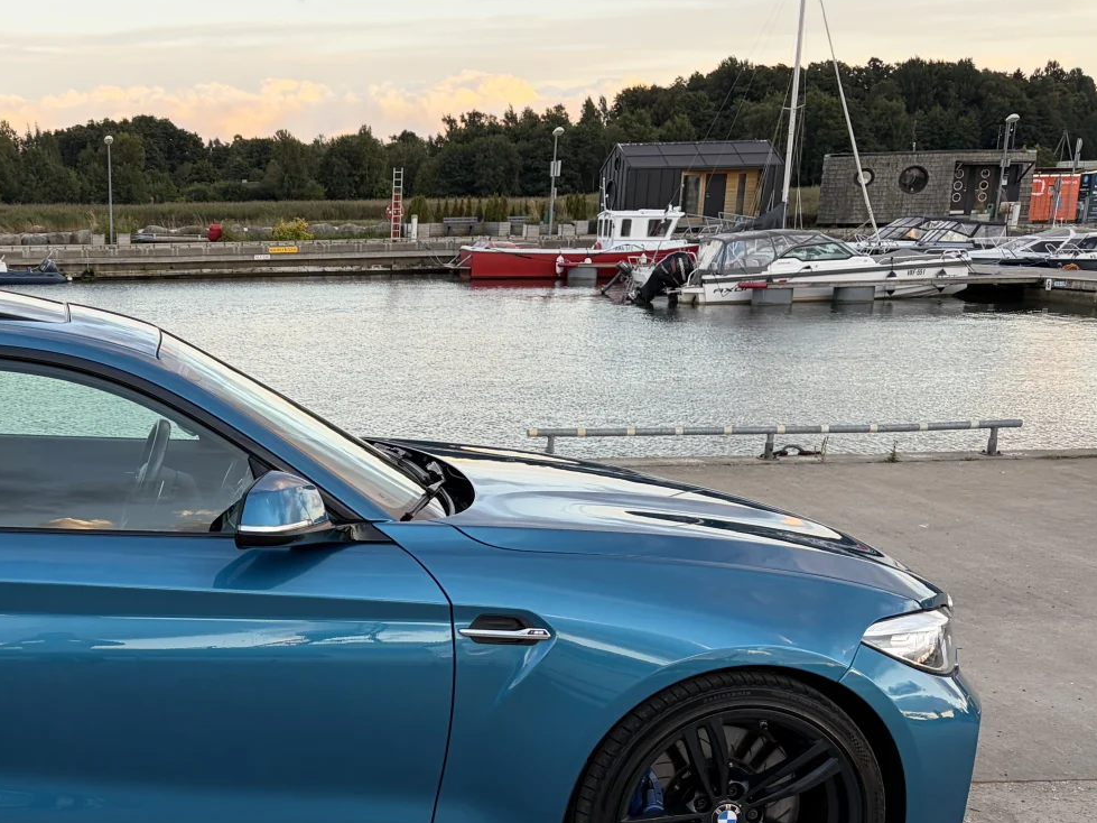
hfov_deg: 34.9
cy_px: 667
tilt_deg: -15.4
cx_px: 67
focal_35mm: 51
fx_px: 1616
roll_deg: +1.6
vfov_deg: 27.9
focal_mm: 5.96
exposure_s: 1/183
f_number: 1.6
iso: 50
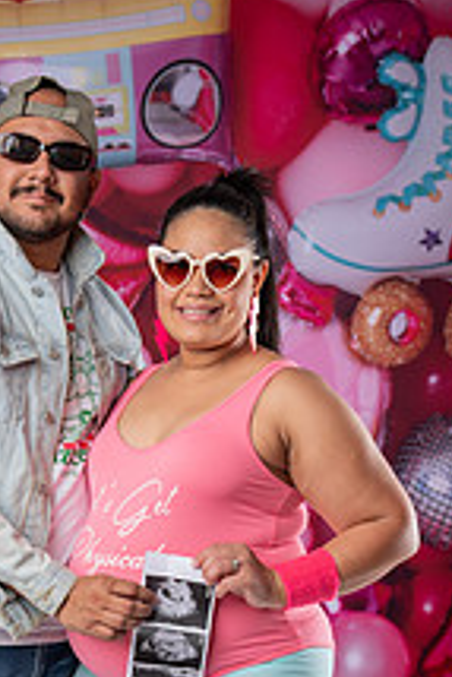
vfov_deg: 24.6
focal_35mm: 80
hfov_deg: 17.0
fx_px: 1504
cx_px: 89
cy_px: 614
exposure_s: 1/60
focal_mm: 38
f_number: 3.5
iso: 50
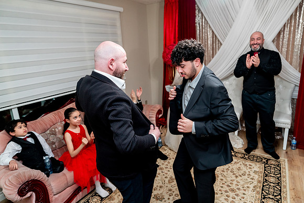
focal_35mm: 24
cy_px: 102
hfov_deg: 73.7
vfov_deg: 53.2
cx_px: 152
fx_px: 203
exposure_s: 1/160
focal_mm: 24
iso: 1600
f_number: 2.8
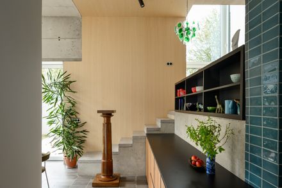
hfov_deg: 76.1
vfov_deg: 55.1
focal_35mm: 23
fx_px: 180
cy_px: 94
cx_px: 141
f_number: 10
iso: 100
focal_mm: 23
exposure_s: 1/6
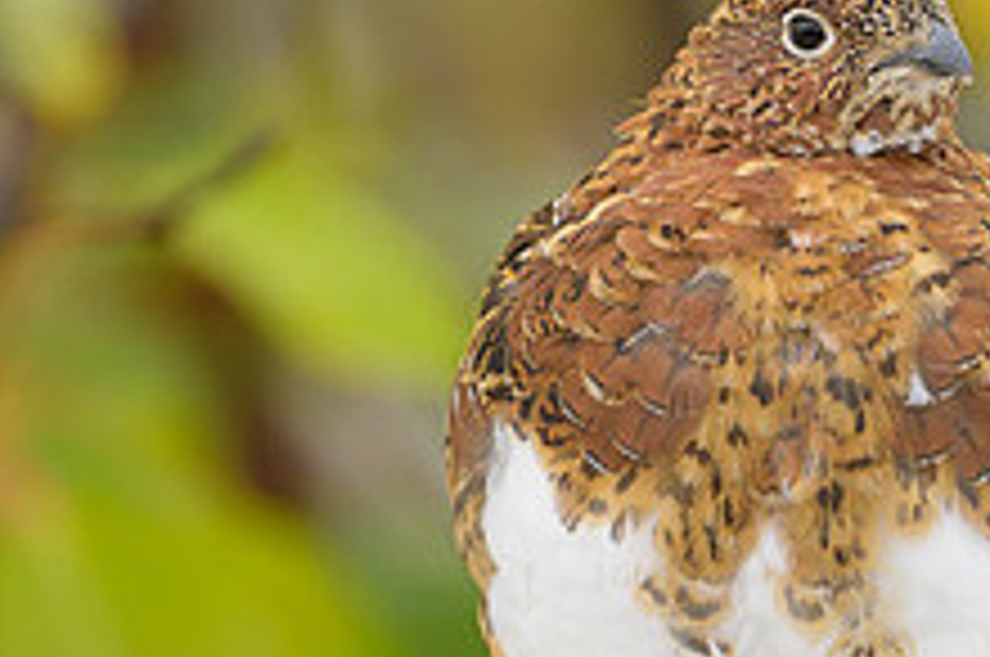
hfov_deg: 1.4
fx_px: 40530
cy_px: 112
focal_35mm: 1476
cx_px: 612
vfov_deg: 0.9
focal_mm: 560
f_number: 4
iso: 800
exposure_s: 1/1600
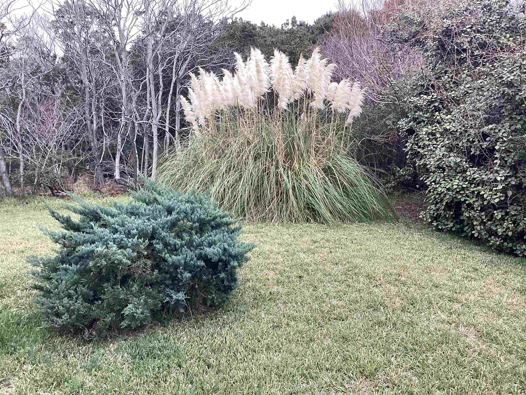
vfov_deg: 45.4
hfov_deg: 58.4
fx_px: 471
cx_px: 263
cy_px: 198
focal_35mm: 31
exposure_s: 1/60
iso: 64
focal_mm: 3.3
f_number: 2.4
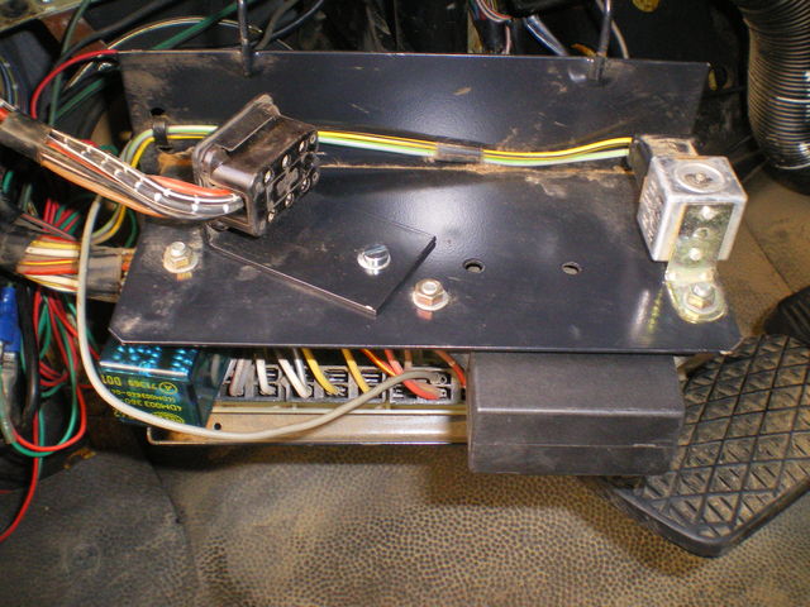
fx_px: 889
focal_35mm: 38
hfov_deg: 49.0
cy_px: 304
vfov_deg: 37.7
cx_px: 405
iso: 400
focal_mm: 6.3
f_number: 4.6
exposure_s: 1/50
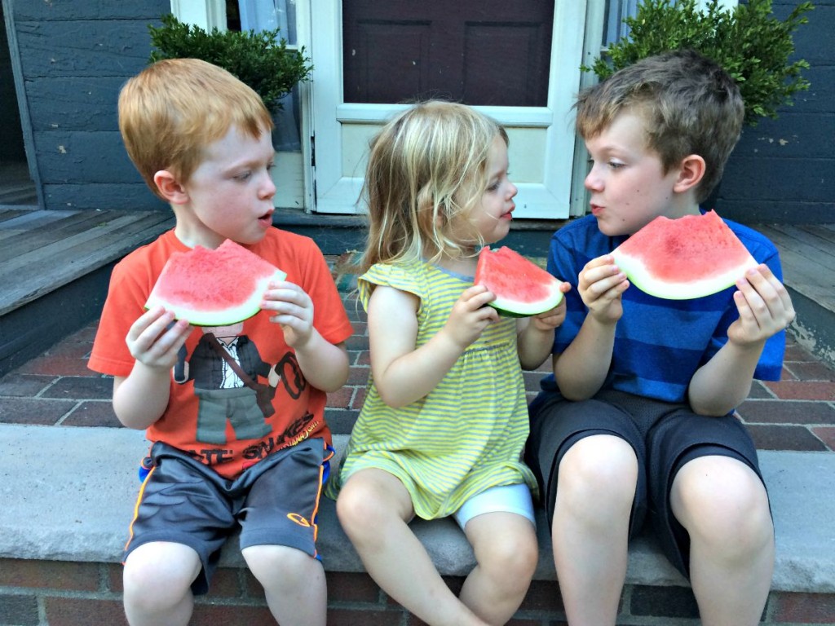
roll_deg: +0.2
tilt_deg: -18.7
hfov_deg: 61.7
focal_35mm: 29
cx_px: 418
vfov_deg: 48.2
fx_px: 700
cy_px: 313
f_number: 2.2
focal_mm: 4.15
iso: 64
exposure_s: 1/30
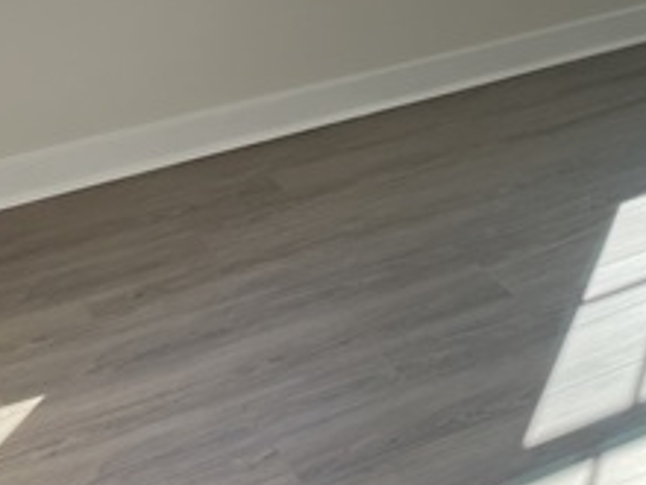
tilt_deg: -11.0
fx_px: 1586
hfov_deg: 20.5
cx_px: 891
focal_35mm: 85
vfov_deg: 16.2
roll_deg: +1.0
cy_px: -200
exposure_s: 1/172
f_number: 1.8
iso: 32
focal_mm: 3.99
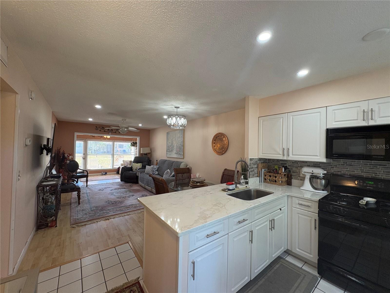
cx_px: 195
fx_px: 158
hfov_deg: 102.1
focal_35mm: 14
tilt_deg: +1.5
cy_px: 146
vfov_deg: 85.7
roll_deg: -1.1
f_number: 2.2
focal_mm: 2.22
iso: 160
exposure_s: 1/120
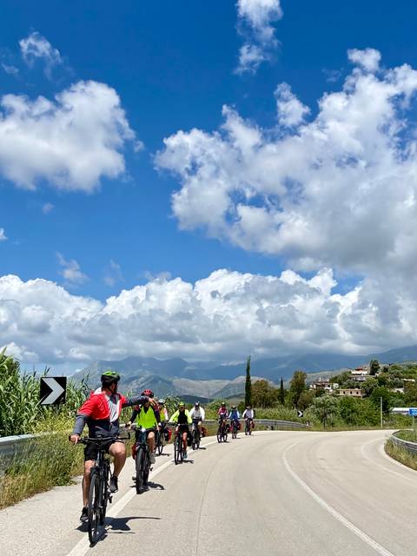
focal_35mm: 30
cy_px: 278
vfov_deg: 60.0
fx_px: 482
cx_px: 208
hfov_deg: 46.8
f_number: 1.9
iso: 25
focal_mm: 2.69
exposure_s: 1/2155
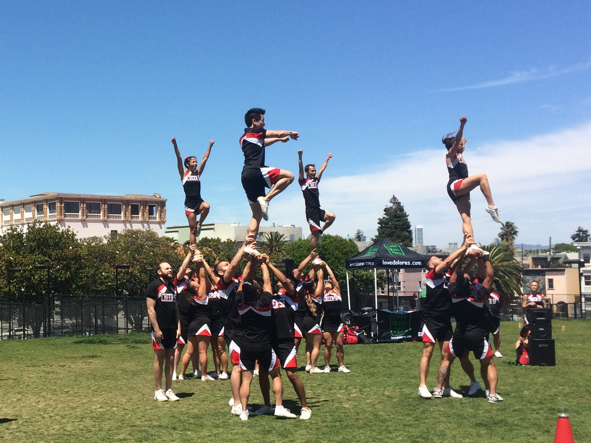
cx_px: 131
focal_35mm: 50
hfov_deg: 37.0
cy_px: 239
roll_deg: +0.0
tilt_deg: +1.2
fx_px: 854
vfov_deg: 29.1
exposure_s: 1/2564
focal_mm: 4.15
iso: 32
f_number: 2.2
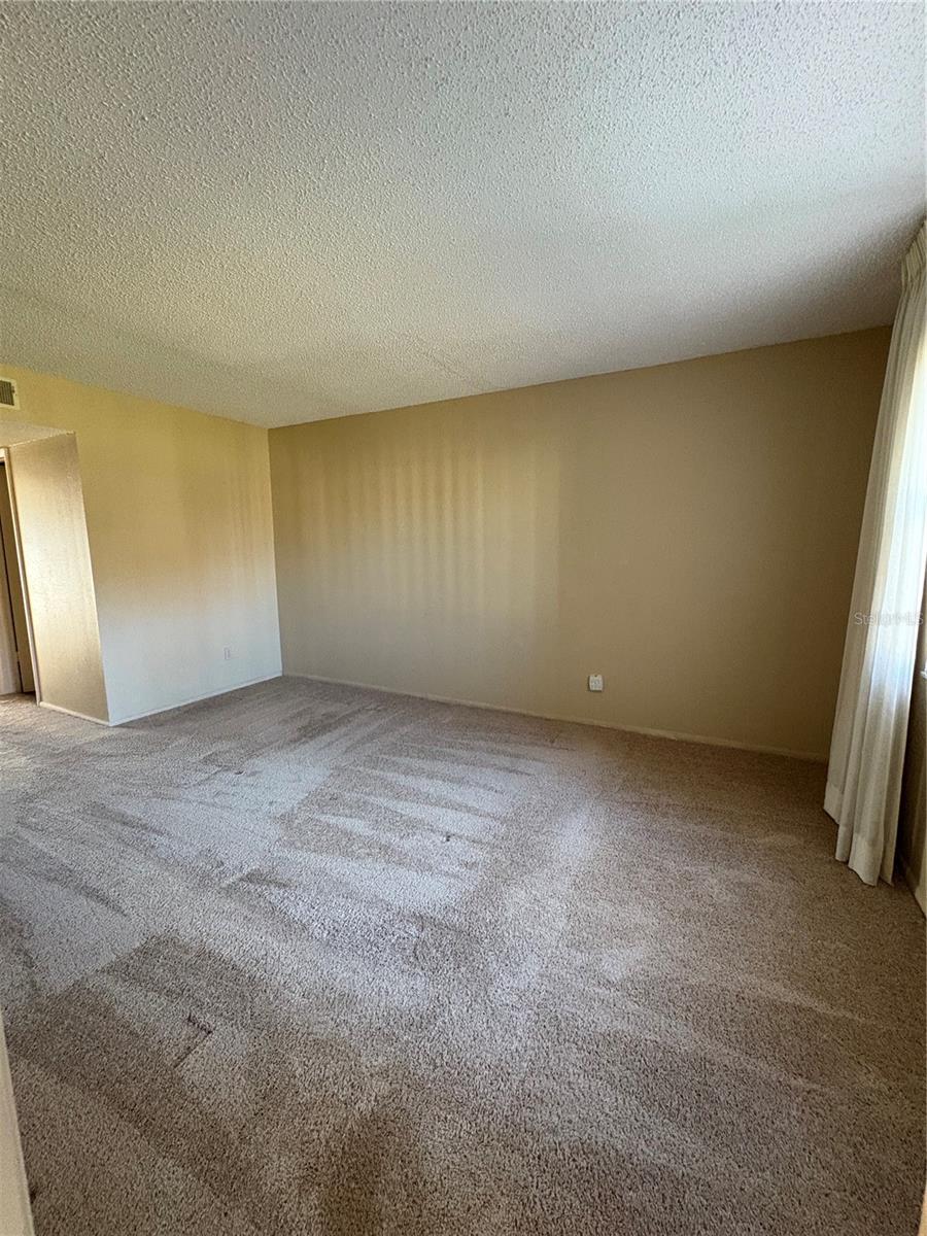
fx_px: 500
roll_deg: +0.9
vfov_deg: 102.1
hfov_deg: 85.7
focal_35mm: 14
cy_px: 618
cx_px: 464
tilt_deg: -7.1
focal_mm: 2.22
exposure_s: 1/60
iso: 500
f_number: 2.2
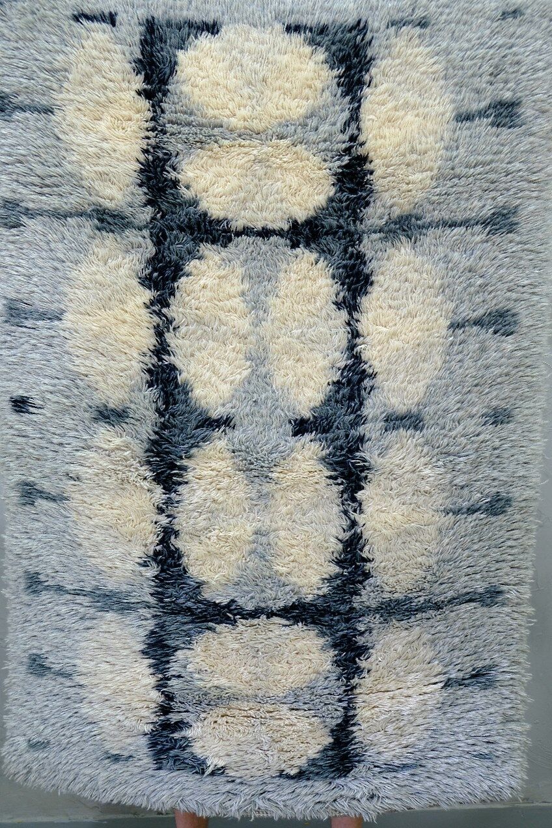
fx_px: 874
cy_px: 414
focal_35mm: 38
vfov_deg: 50.7
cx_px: 276
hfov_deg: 35.1
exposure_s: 1/38
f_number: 3.2
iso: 640
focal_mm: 25.4
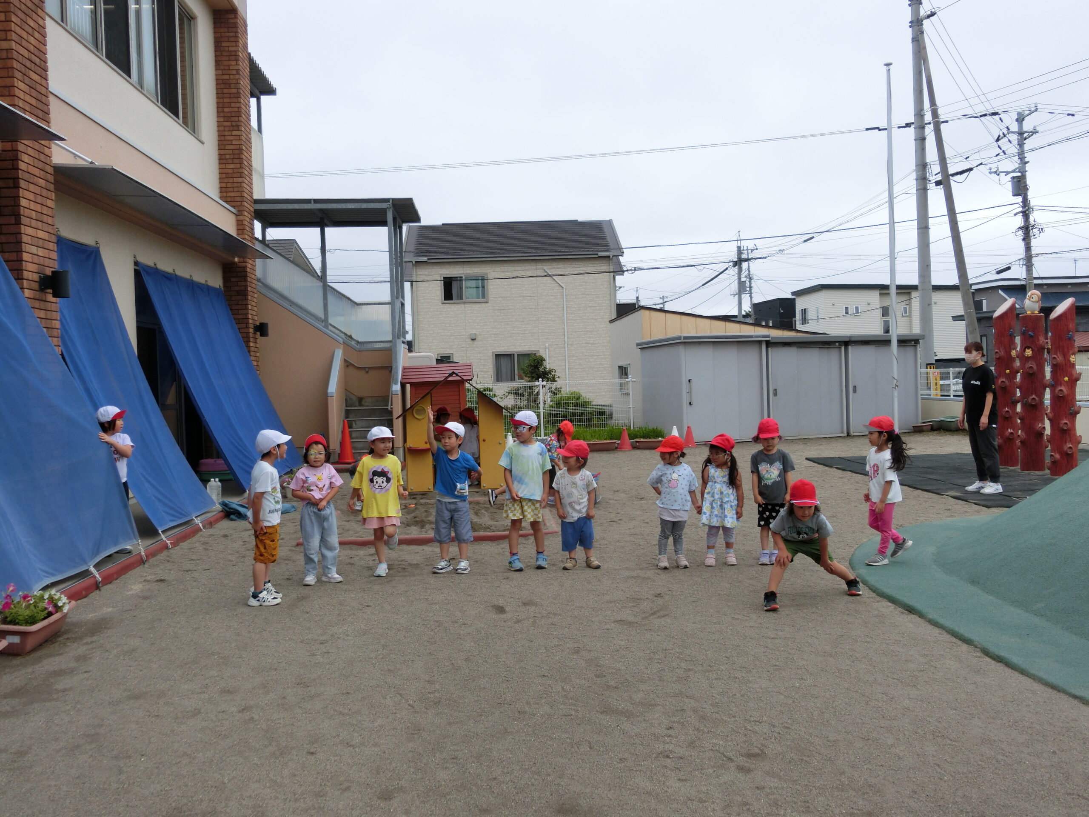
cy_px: 408
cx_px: 544
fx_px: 1070
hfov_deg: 54.0
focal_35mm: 34
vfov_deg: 41.8
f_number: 3.9
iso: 80
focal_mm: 6
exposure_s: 1/400
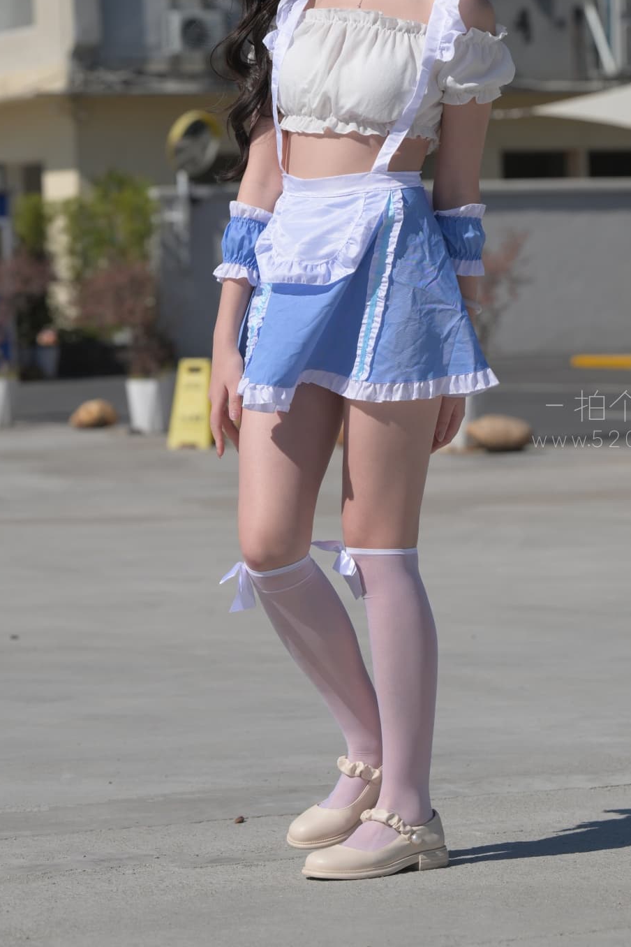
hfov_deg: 9.4
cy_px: 386
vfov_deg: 14.1
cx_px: 378
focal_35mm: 146
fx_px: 3838
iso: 220
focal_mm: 110
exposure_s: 1/2500
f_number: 5.6
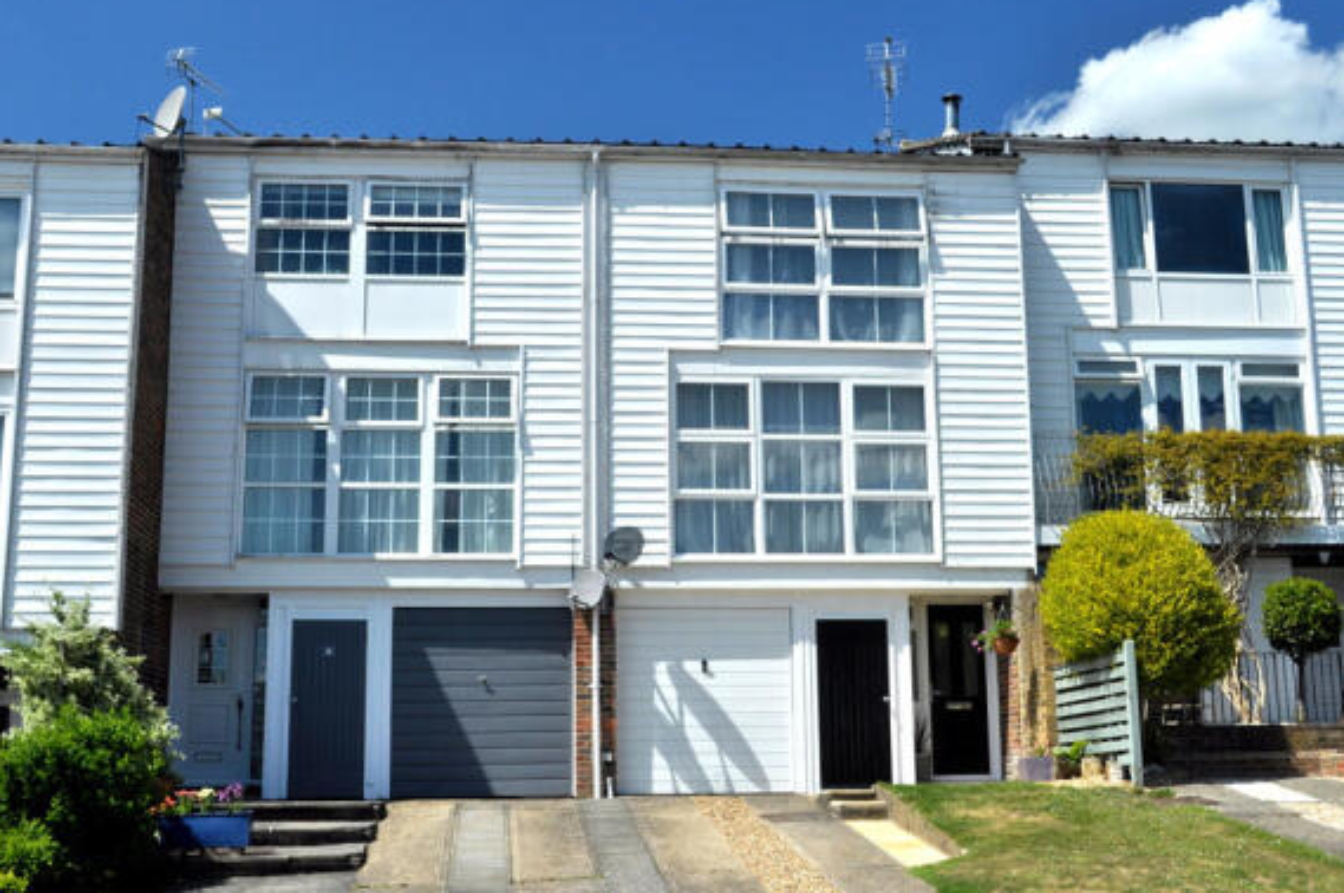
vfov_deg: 29.8
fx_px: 1678
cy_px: 463
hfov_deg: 43.6
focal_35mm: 45
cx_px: 676
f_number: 9
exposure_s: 1/320
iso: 200
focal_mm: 26
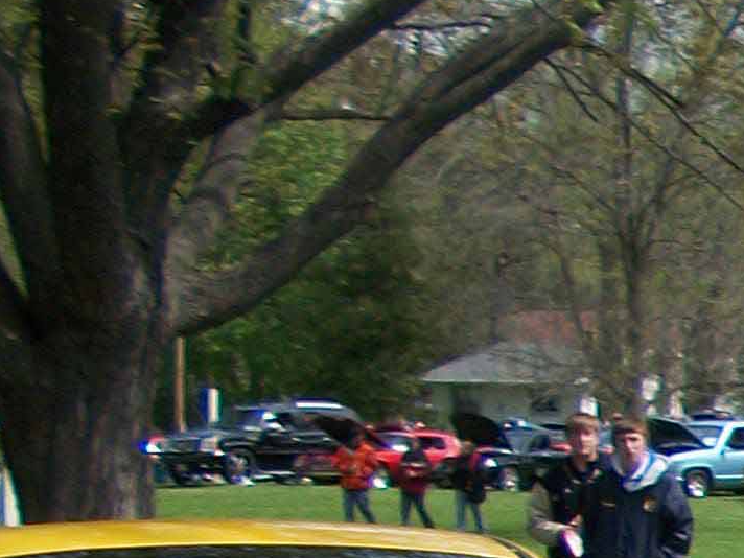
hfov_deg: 9.5
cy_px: 1188
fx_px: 3869
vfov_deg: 7.8
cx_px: 1911
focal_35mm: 180
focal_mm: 6.3
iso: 80
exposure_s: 1/500
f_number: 3.1
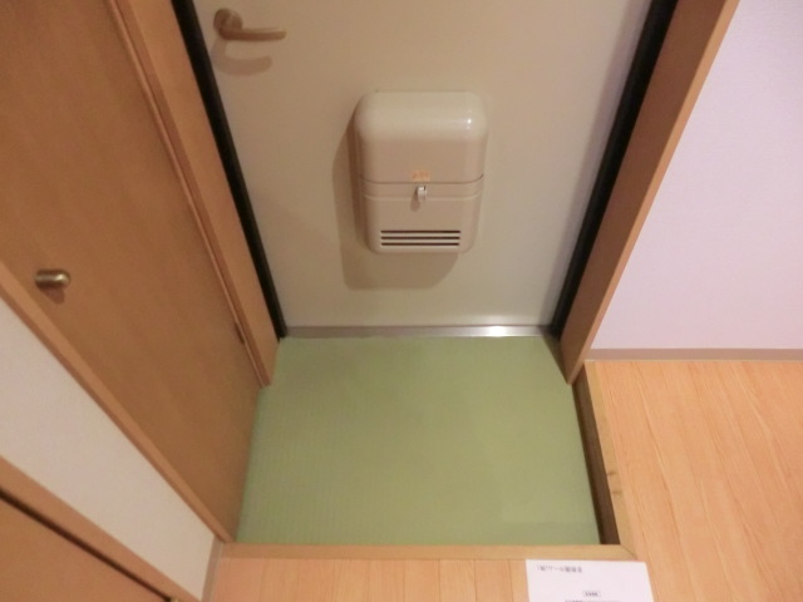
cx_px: 402
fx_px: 557
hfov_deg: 71.6
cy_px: 301
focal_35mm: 24
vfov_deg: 56.8
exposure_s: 1/30
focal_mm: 4.3
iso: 800
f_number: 3.2
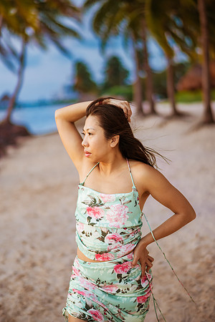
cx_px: 108
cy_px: 161
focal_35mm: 58
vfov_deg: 34.5
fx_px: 520
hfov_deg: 23.4
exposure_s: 1/6400
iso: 640
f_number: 1.4
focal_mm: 58
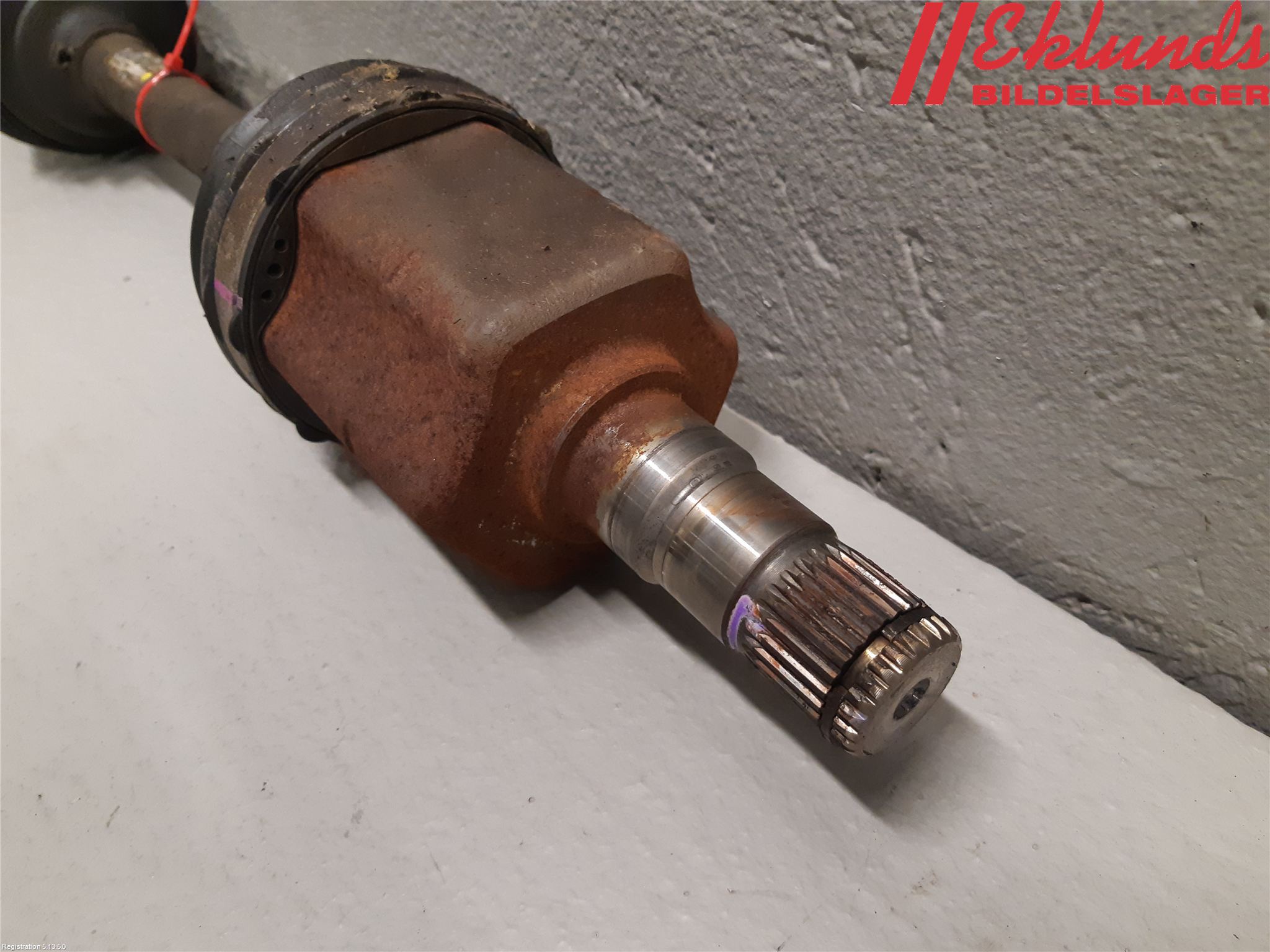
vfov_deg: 53.1
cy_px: 476
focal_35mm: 26
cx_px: 635
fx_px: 954
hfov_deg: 67.3
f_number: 1.7
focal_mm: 3.93
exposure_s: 1/50
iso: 200
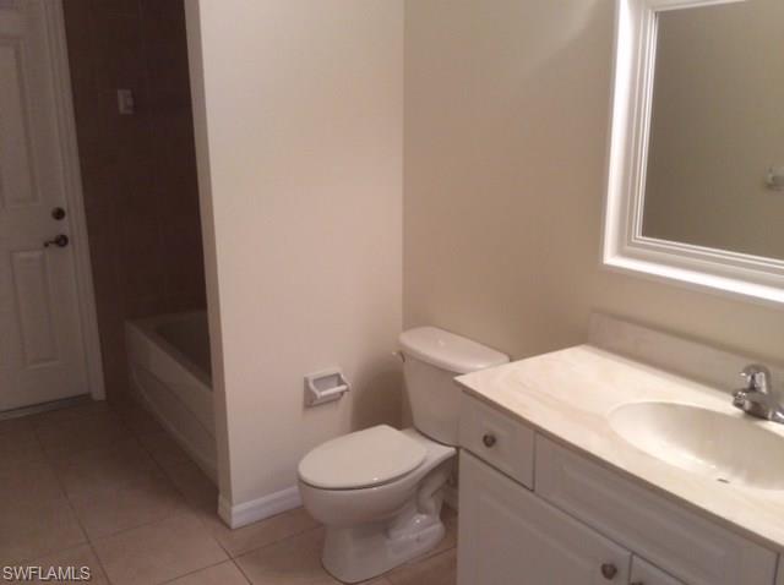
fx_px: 746
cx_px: 392
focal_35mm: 33
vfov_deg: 42.8
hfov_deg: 55.4
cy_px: 292
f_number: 2.4
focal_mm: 3.3
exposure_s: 1/24
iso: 64
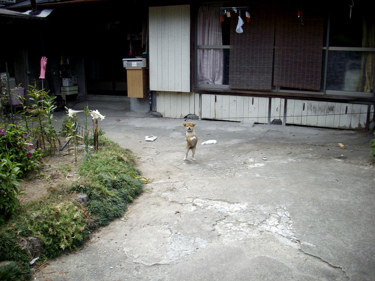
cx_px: 188
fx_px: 401
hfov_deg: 50.1
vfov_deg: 38.7
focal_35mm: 37
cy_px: 140
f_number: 5.6
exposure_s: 1/125
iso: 80
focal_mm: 6.2
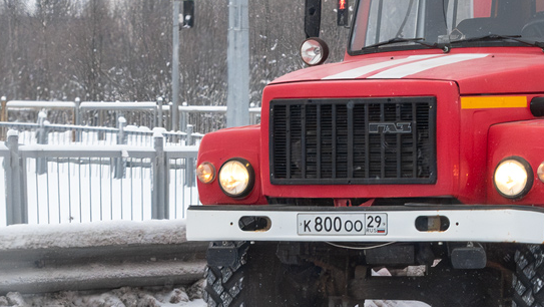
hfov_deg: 13.1
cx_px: 524
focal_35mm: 162
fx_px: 2338
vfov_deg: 7.5
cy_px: 66
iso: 1250
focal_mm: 70
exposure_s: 1/800
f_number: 7.1
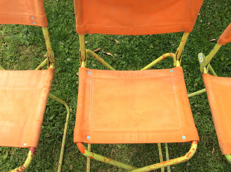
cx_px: 116
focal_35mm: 32
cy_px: 86
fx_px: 213
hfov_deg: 56.9
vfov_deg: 44.1
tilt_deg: -59.6
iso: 32
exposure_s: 1/608
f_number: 2.4
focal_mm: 3.3
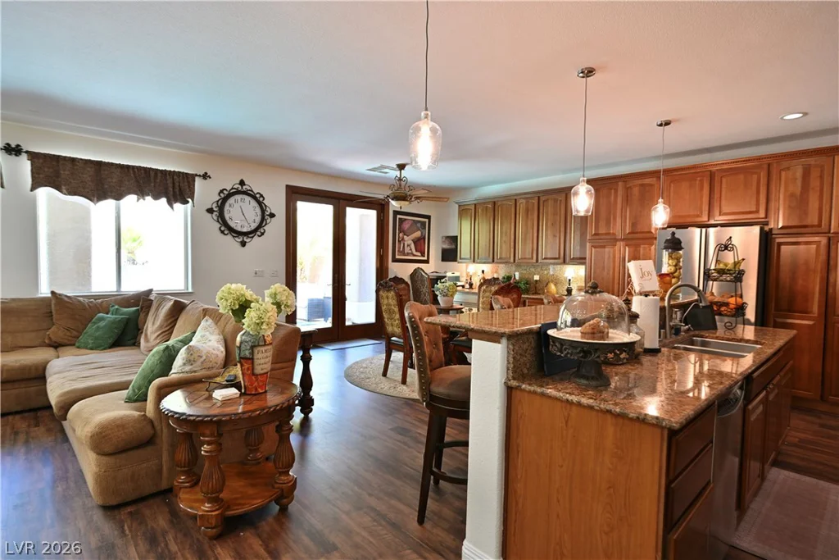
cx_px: 420
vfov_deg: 66.0
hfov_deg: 88.4
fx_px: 431
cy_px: 280
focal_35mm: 18
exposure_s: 1/30
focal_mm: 18.5
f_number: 5.6
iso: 800
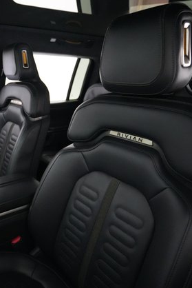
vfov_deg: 69.4
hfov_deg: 46.0
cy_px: 146
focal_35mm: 26
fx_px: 208
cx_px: 28
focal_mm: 17
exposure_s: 1/125
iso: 12800
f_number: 2.8
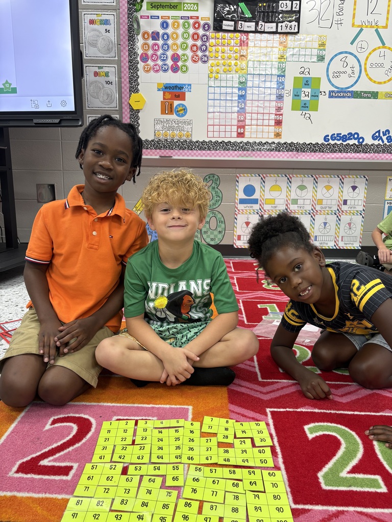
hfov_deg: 53.1
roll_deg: -0.7
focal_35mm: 26
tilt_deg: -11.9
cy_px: 261
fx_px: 393
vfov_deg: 67.3
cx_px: 196
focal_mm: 5.96
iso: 80
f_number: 1.6
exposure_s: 1/60
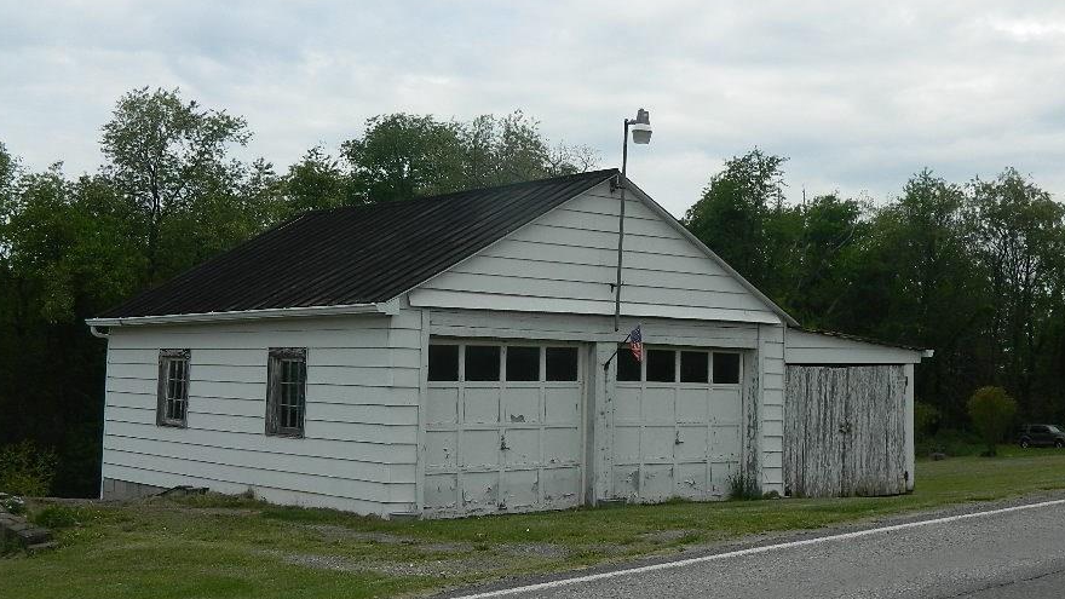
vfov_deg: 23.0
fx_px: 1468
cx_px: 549
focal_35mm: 52
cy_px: 336
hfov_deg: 39.9
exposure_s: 1/800
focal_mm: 7.3
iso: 80
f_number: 3.5
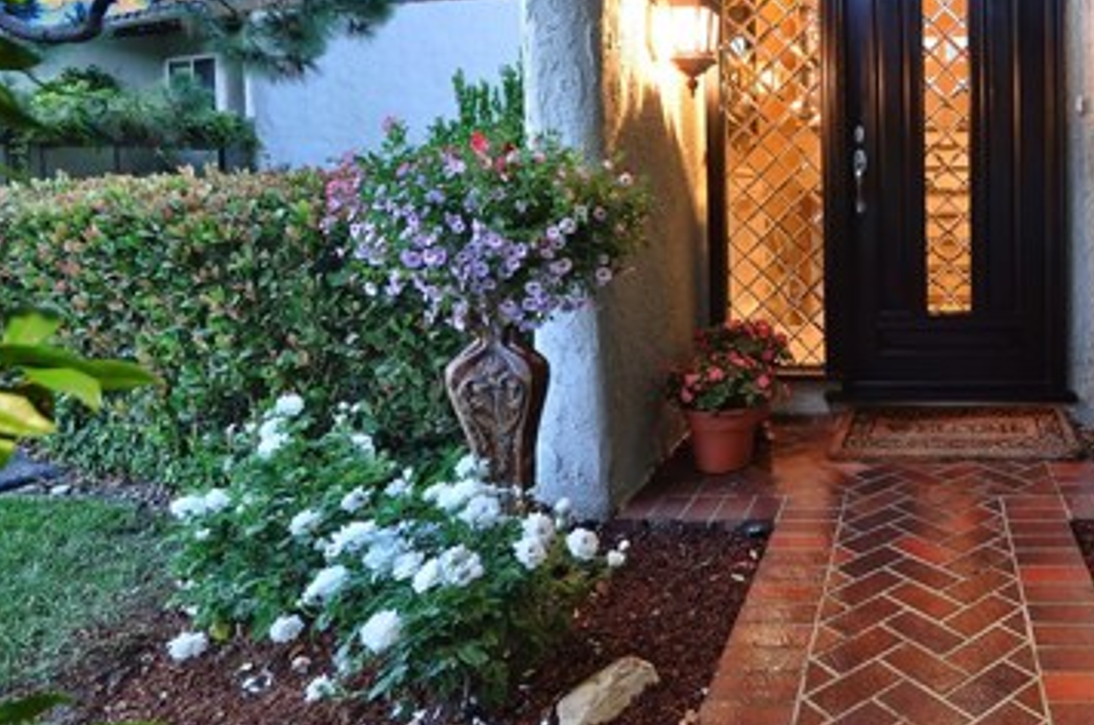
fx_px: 819
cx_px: 891
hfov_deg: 61.3
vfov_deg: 46.4
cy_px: 201
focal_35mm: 27
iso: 280
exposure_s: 1/2
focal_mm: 10
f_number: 5
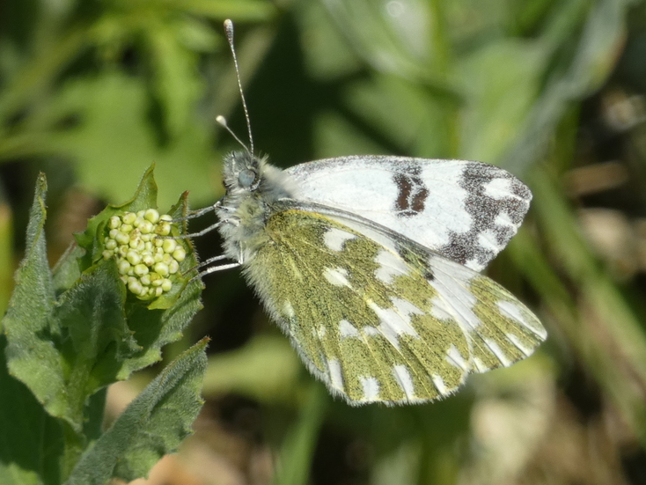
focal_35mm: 511
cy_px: 237
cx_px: 304
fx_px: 9539
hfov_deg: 3.9
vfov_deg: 2.9
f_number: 5.6
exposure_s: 1/200
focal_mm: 78.8
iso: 80
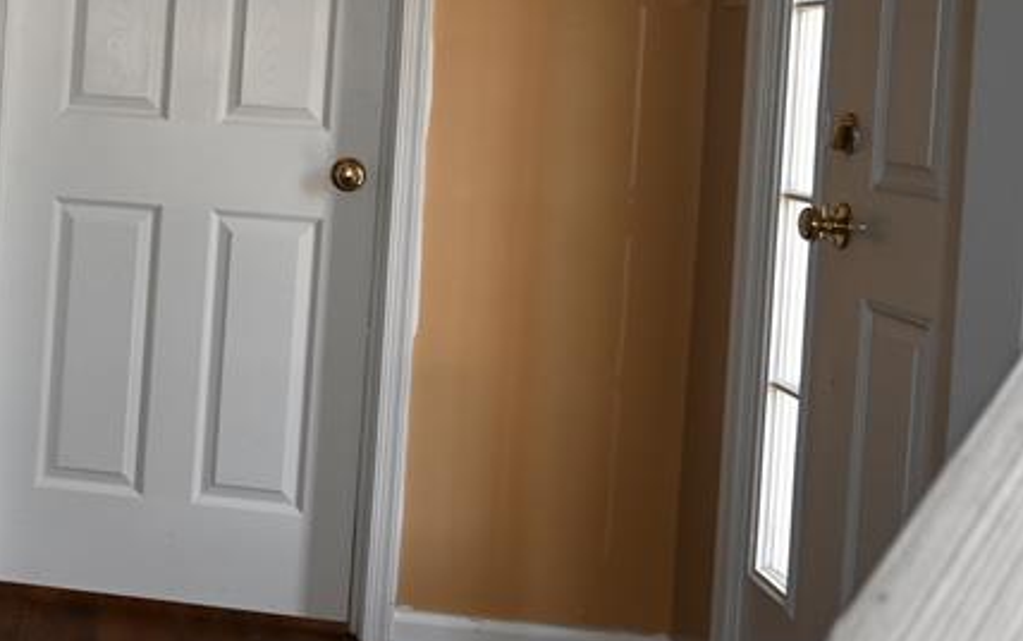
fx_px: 1729
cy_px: 74
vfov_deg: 20.6
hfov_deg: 28.7
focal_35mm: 62
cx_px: -201
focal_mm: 16
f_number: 3.5
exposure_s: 1/80
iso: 400
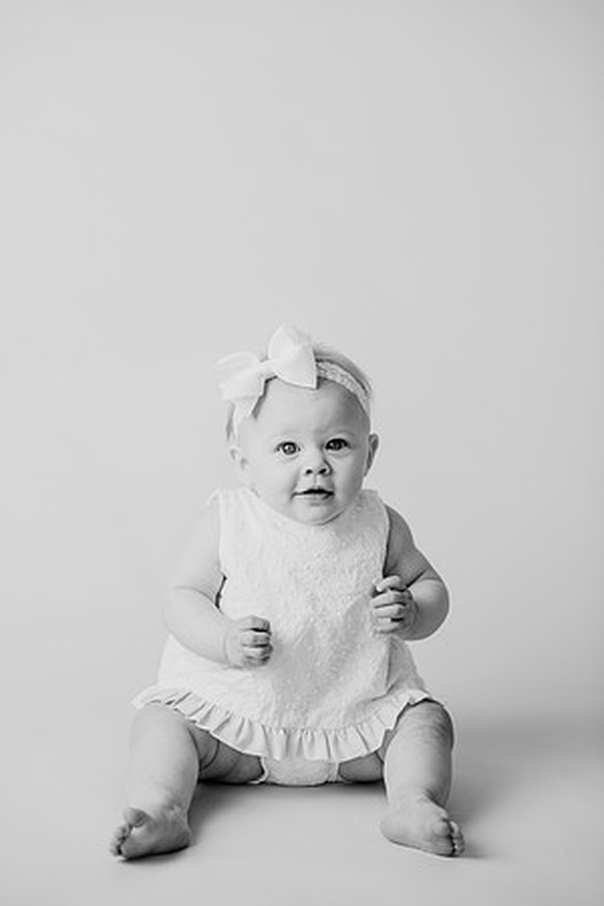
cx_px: 302
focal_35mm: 85
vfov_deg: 23.9
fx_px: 2139
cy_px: 453
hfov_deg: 16.1
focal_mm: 85
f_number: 2.8
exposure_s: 1/160
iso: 100
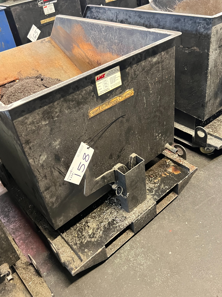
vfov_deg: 58.3
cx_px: 114
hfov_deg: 45.4
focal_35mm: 31
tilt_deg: -34.1
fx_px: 265
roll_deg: +9.2
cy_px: 136
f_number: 1.5
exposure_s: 1/25
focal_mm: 5.7
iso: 800
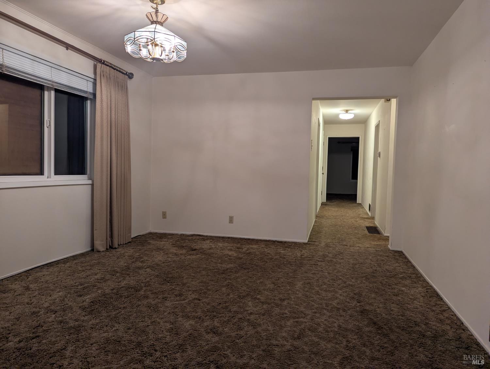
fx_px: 340
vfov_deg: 56.9
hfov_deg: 71.5
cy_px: 184
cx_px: 245
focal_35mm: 24
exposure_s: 1/120
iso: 347
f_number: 1.85
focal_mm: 6.81
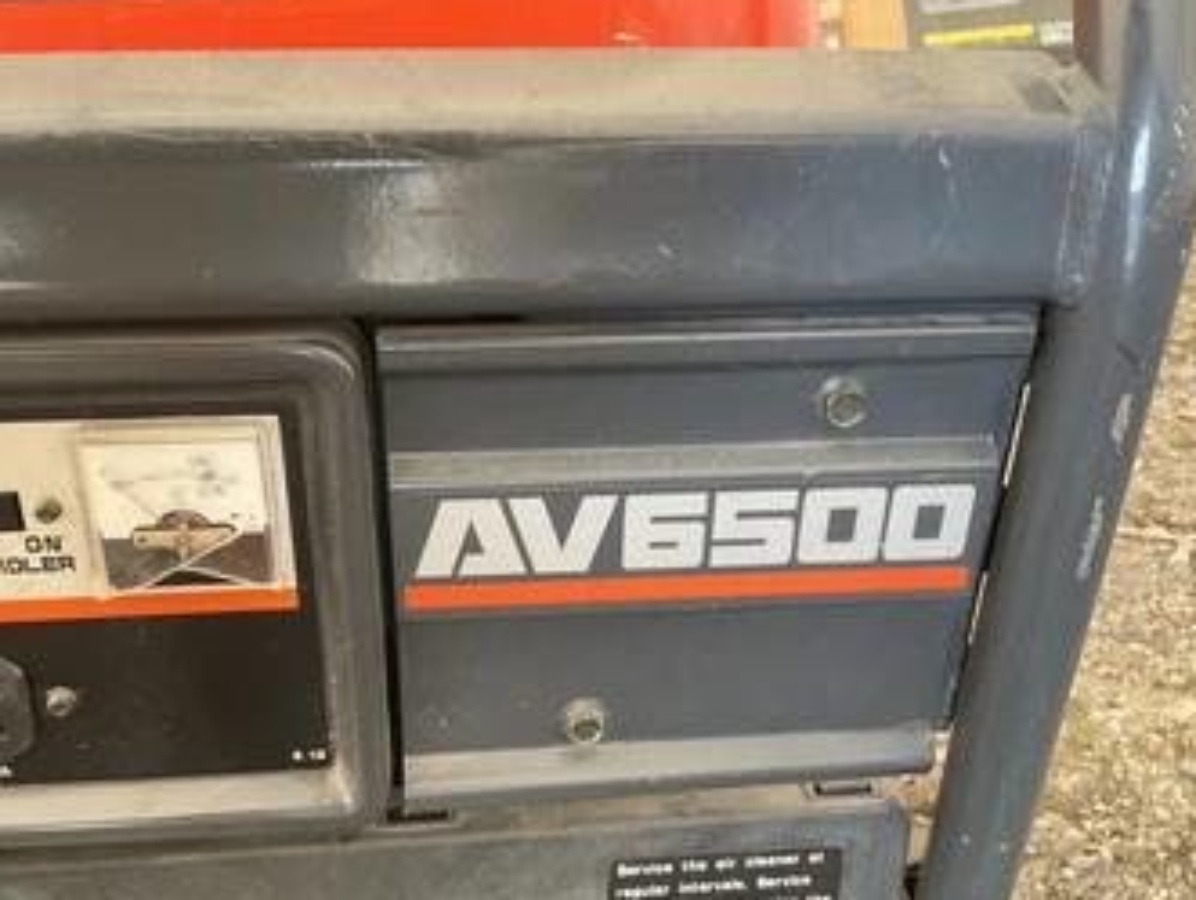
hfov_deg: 52.5
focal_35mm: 35
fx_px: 1211
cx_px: 538
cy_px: 531
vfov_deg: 40.6
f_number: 1.8
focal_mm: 3
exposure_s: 1/82
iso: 64
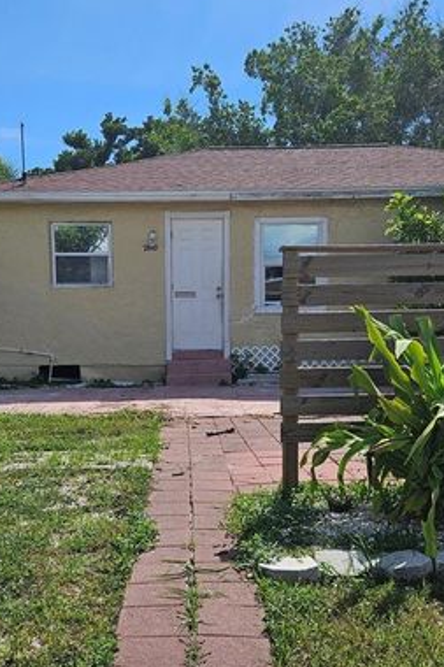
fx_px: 778
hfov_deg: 31.8
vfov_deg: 46.0
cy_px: 417
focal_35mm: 42
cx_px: 188
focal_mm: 5.4
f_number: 1.8
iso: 25
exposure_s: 1/2359
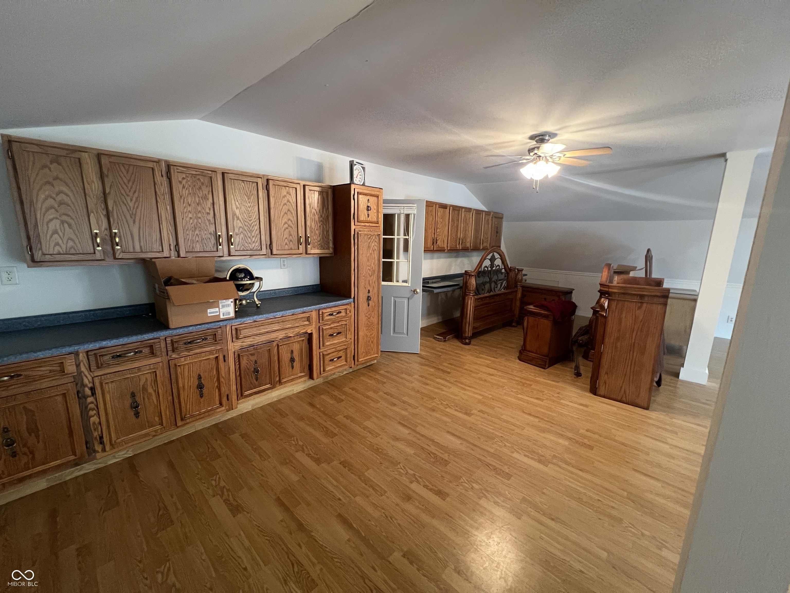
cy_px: 296
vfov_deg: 89.9
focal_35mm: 13
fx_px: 297
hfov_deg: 106.2
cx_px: 395
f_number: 1.8
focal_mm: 1.57
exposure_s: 1/60
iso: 500
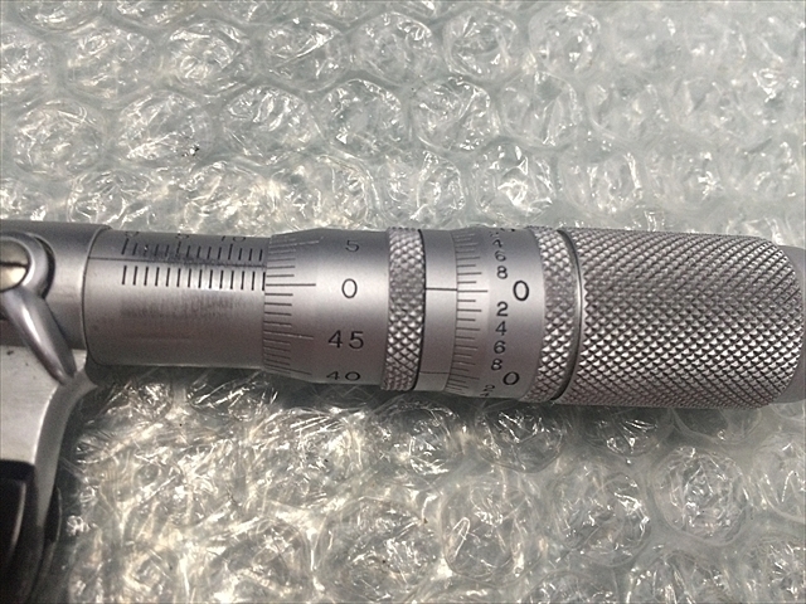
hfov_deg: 61.7
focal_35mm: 29
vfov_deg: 48.2
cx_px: 403
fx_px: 675
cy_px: 302
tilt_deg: -68.7
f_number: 2.2
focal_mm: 4.15
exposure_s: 1/30
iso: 125
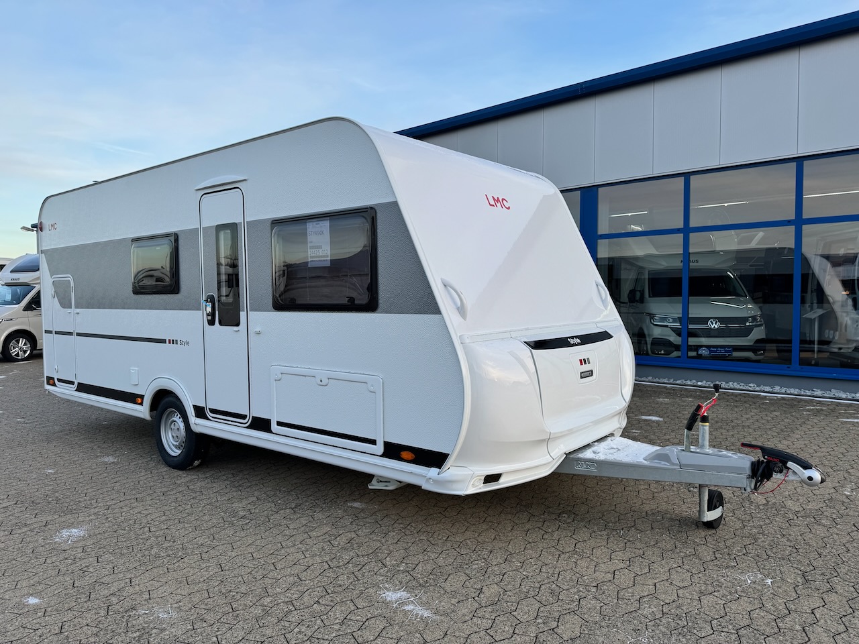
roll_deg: +0.4
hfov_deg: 71.6
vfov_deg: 56.8
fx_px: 596
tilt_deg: -1.9
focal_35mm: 24
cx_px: 430
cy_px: 322
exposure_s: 1/609
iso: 80
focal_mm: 6.86
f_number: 1.78
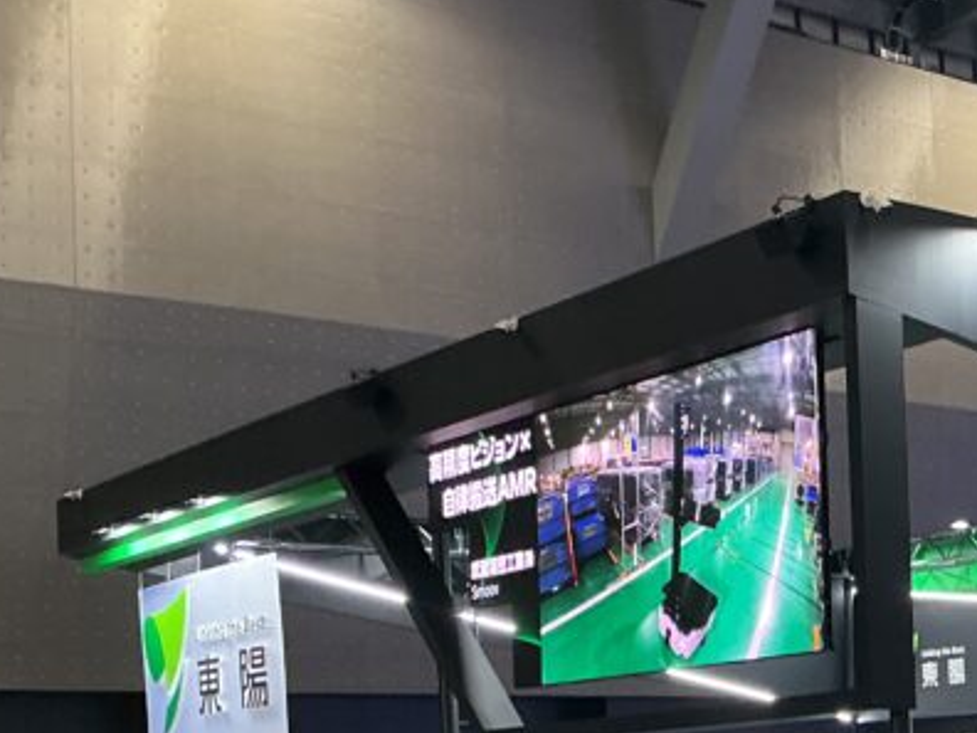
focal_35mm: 75
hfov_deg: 24.1
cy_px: 777
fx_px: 2117
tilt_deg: -1.3
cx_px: 1110
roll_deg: +1.8
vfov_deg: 19.0
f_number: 1.8
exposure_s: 1/60
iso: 100
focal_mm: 3
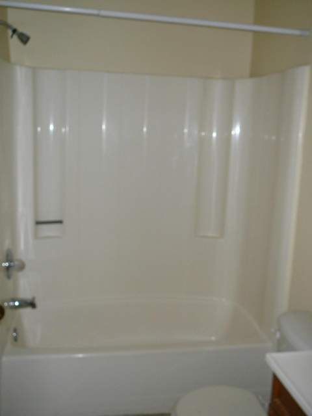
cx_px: 156
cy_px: 208
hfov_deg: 40.7
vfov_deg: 52.6
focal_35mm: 35
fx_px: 421
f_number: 2.8
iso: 100
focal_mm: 5.2
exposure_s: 1/30
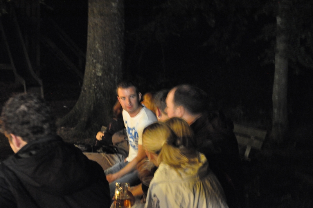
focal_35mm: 78
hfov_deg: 26.0
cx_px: 156
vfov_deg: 17.4
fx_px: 677
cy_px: 104
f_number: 5
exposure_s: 1/2
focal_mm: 52
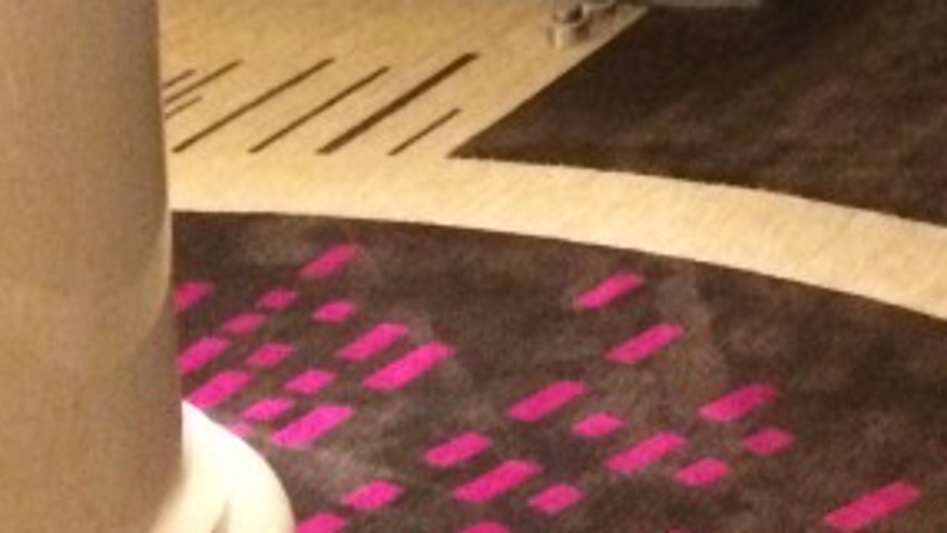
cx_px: 1305
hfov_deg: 17.5
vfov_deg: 9.8
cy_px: -639
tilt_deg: -7.1
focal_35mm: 113
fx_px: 2838
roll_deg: +1.3
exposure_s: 1/15
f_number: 2.2
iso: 800
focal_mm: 4.15
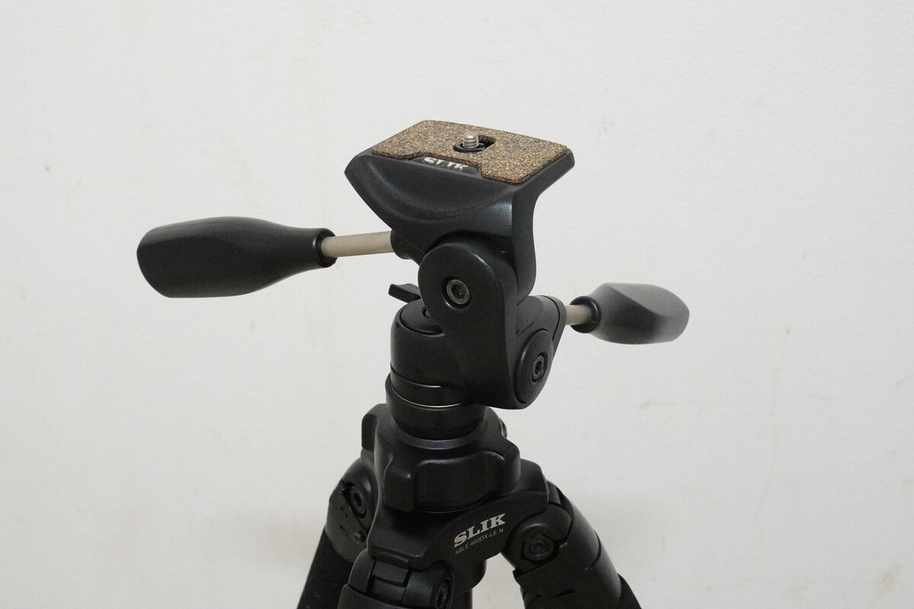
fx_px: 1168
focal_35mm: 46
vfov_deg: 29.2
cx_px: 457
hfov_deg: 42.7
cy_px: 304
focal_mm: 17.19
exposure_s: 1/50
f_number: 5.6
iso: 5000
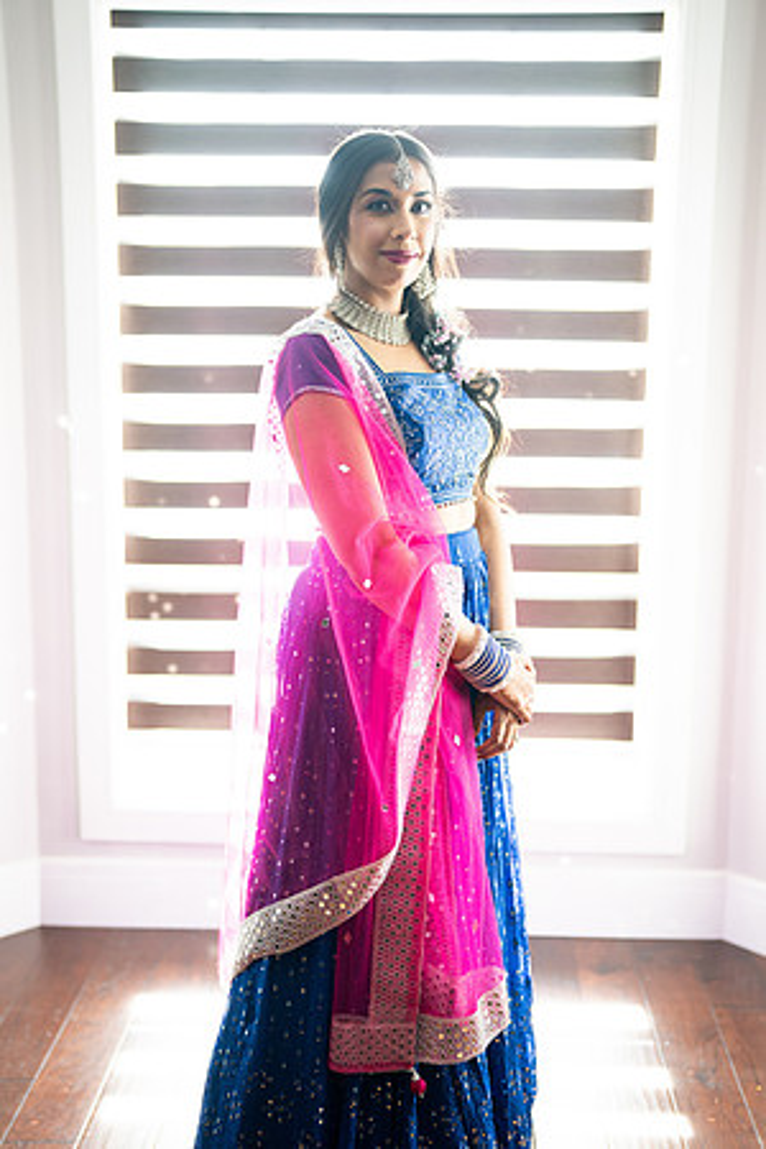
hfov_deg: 27.0
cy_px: 574
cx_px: 383
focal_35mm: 50
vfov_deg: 39.6
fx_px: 1596
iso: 320
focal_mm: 50
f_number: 1.4
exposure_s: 1/160
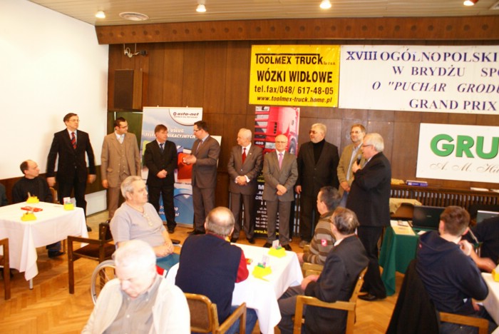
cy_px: 167
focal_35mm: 27
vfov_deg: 48.0
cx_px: 250
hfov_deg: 67.3
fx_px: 375
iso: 800
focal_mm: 18
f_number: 4
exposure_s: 1/13
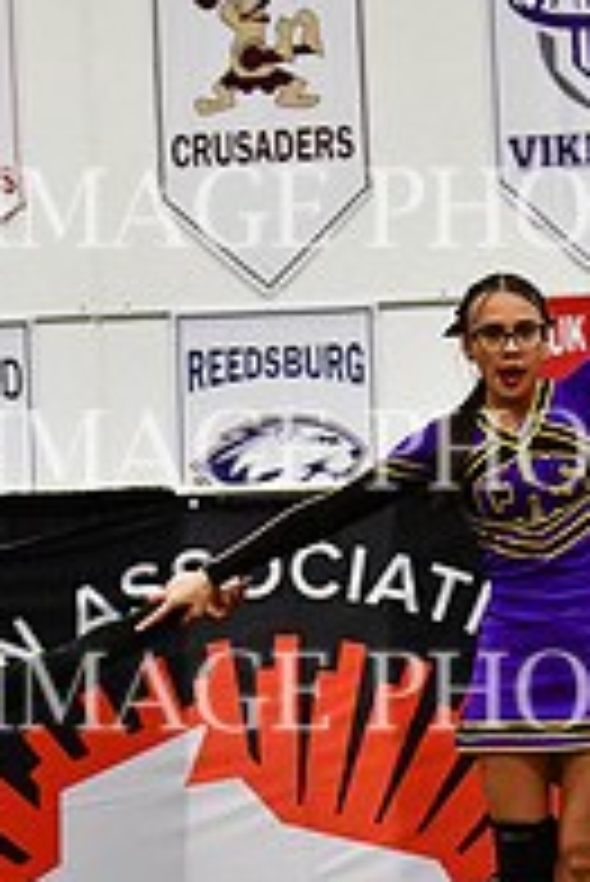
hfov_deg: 4.4
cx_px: 336
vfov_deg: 6.6
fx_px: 7607
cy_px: 1296
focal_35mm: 310
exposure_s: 1/500
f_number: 4
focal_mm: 70
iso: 4000
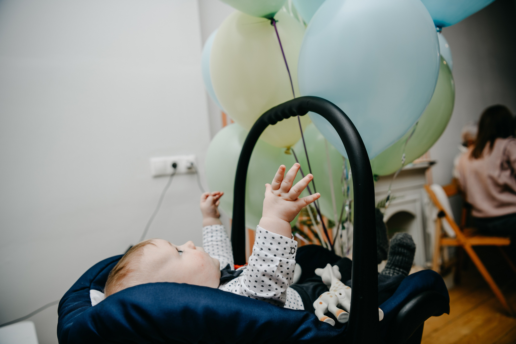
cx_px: 258
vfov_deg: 53.1
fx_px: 344
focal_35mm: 24
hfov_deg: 73.7
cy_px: 172
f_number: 3.2
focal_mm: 24
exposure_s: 1/160
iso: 100
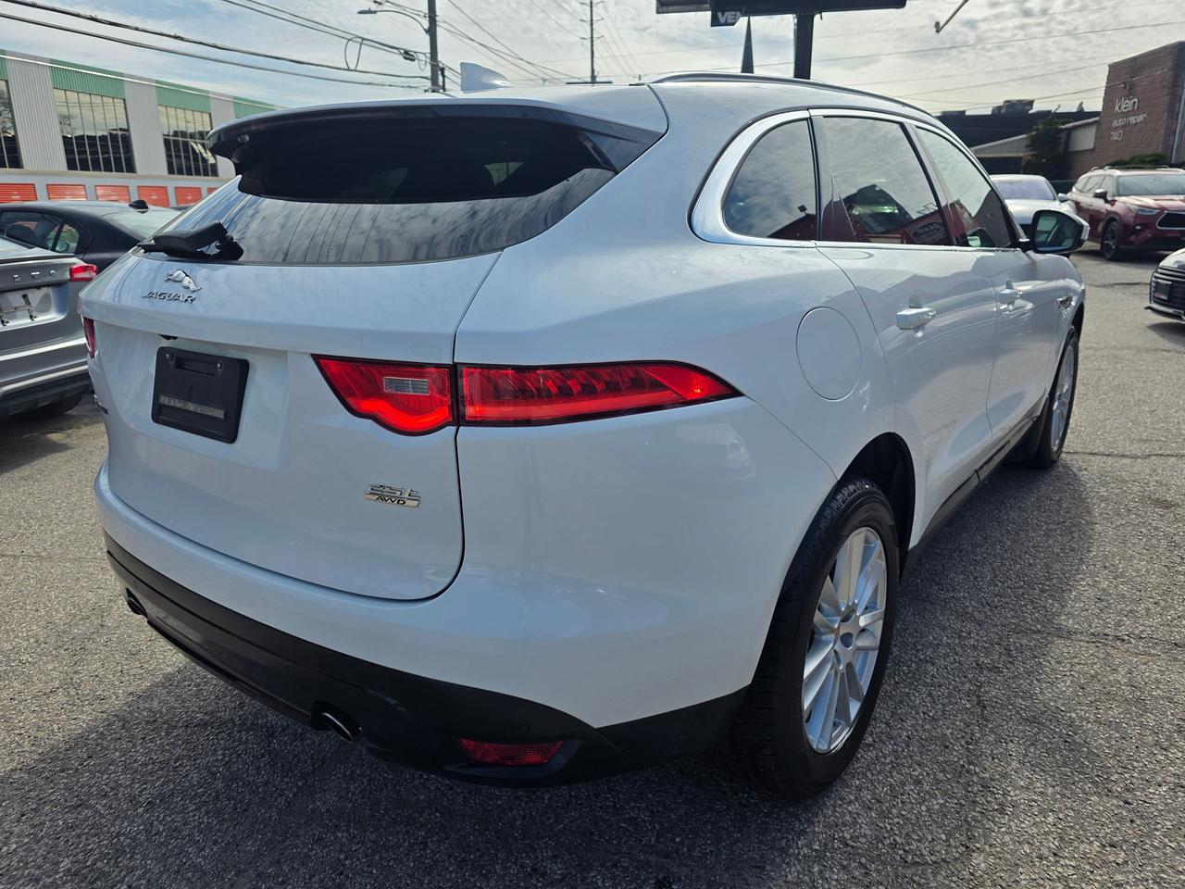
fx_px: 787
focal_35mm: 23
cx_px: 592
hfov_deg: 73.9
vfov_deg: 58.9
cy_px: 444
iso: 80
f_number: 1.7
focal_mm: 6.3
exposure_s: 1/6809
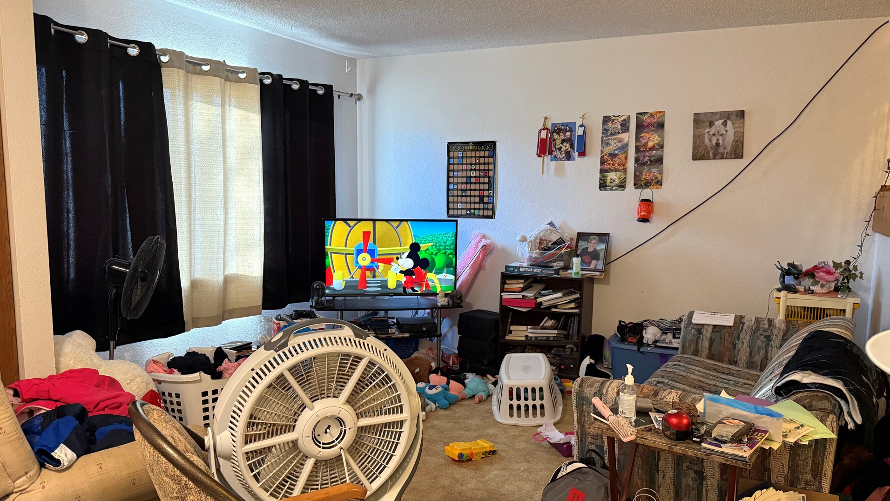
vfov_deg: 41.5
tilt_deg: -7.0
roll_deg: -0.4
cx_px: 450
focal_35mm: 28
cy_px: 276
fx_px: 661
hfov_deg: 67.9
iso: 500
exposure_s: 1/60
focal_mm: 6.76
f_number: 1.78
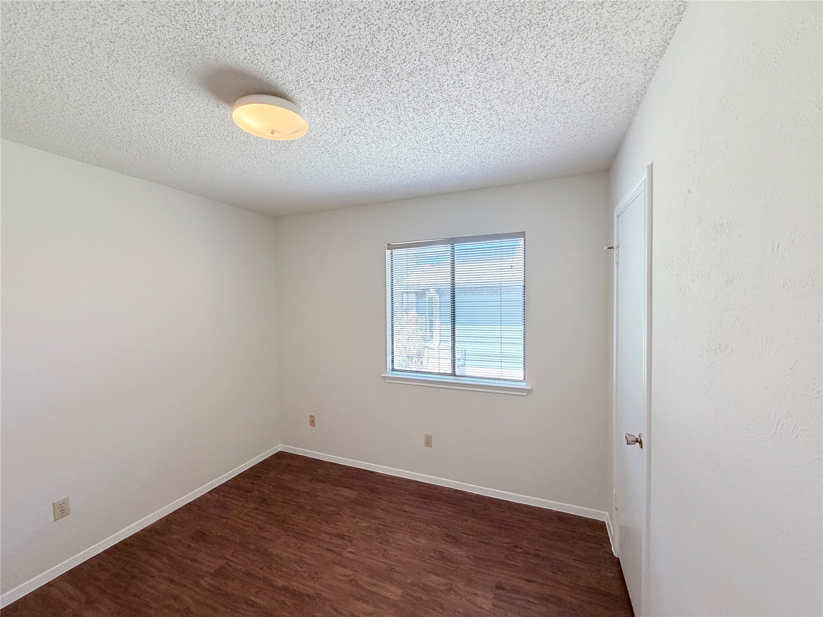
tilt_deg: -2.0
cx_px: 412
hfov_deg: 102.1
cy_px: 308
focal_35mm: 14
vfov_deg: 85.7
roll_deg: +0.7
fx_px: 333
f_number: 2.2
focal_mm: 2.22
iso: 250
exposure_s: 1/120
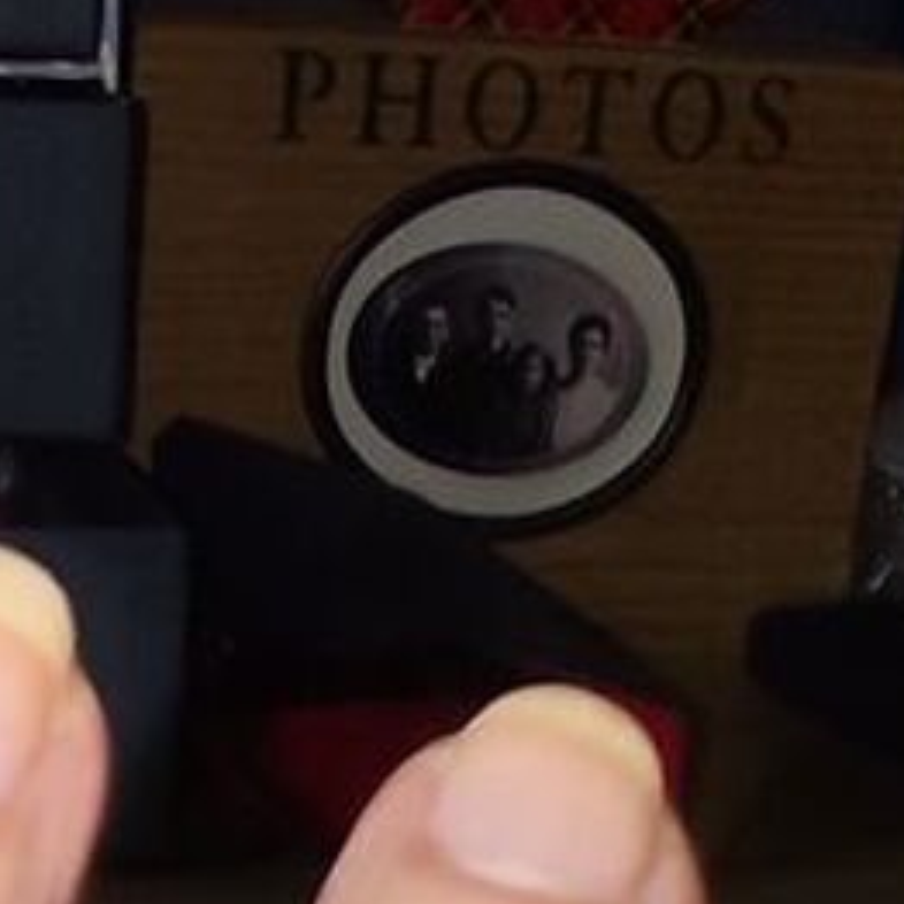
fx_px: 2925
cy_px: 1604
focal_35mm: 99
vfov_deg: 15.3
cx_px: 304
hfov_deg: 17.5
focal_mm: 1.65
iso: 64
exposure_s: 1/50
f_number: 2.2
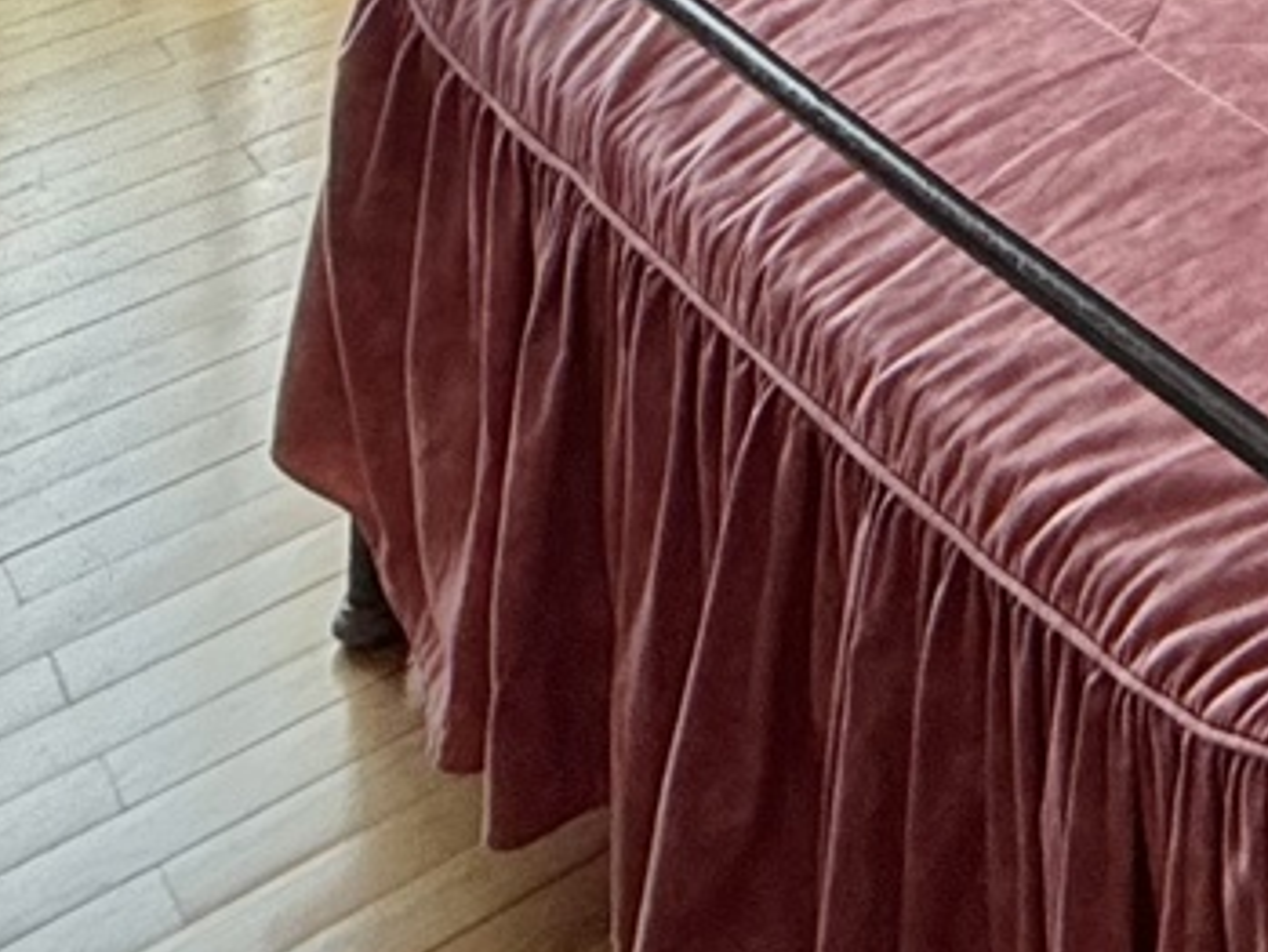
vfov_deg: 12.6
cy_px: -1595
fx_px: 2822
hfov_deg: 19.3
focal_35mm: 77
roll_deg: -0.4
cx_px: 2267
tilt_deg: +1.1
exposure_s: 1/99
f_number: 2.2
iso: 100
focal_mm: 2.22
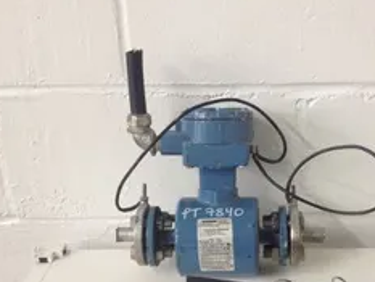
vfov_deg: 24.3
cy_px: 198
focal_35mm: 60
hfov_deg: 32.0
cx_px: 240
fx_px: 650
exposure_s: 1/20
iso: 100
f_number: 2.4
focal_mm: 4.28
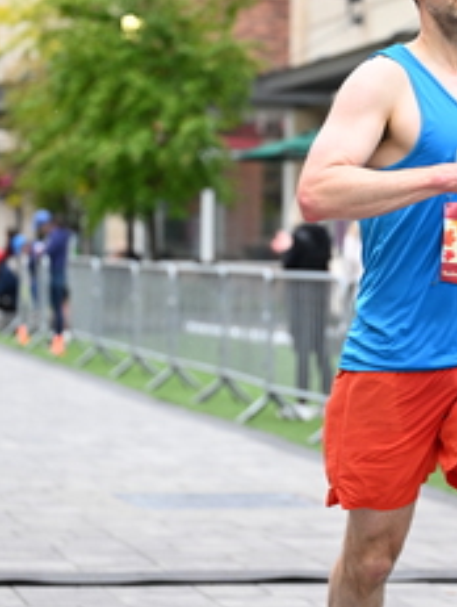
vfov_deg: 12.3
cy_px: 284
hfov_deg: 9.3
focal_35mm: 160
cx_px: 414
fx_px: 2809
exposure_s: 1/1600
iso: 1600
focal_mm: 70
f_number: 2.8
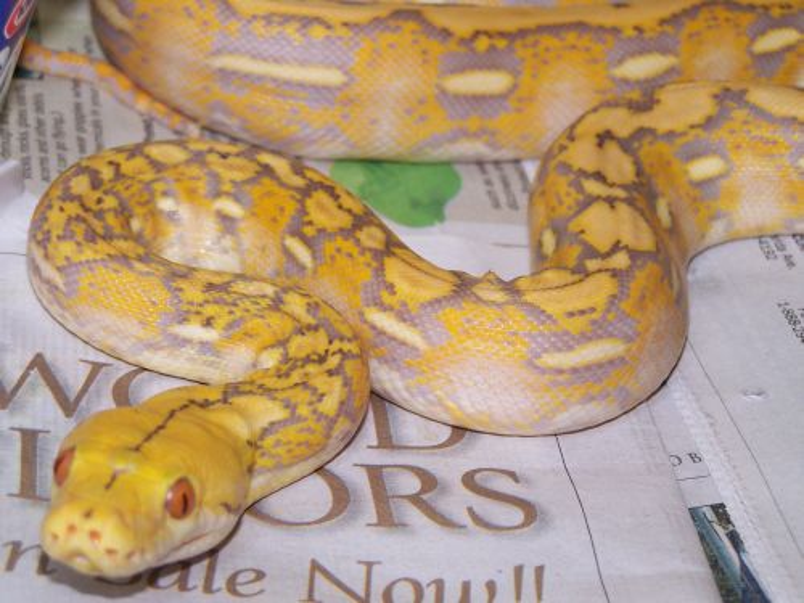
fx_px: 2439
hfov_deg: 18.7
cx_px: 402
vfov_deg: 14.1
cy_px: 302
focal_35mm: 105
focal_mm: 17.5
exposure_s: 1/100
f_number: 3.2
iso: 80
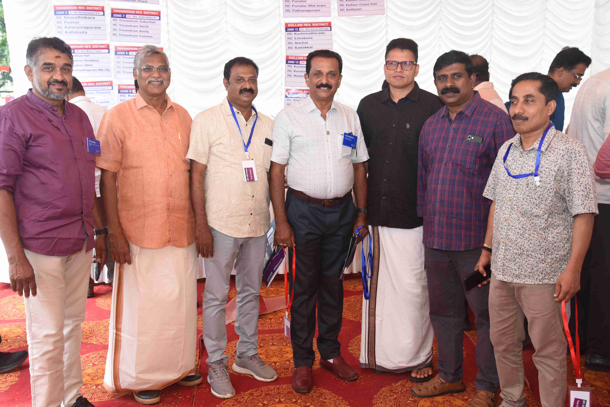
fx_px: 644
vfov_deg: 35.1
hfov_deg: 50.7
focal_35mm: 38
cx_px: 305
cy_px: 204
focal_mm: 38
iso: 500
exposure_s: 1/100
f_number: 6.3
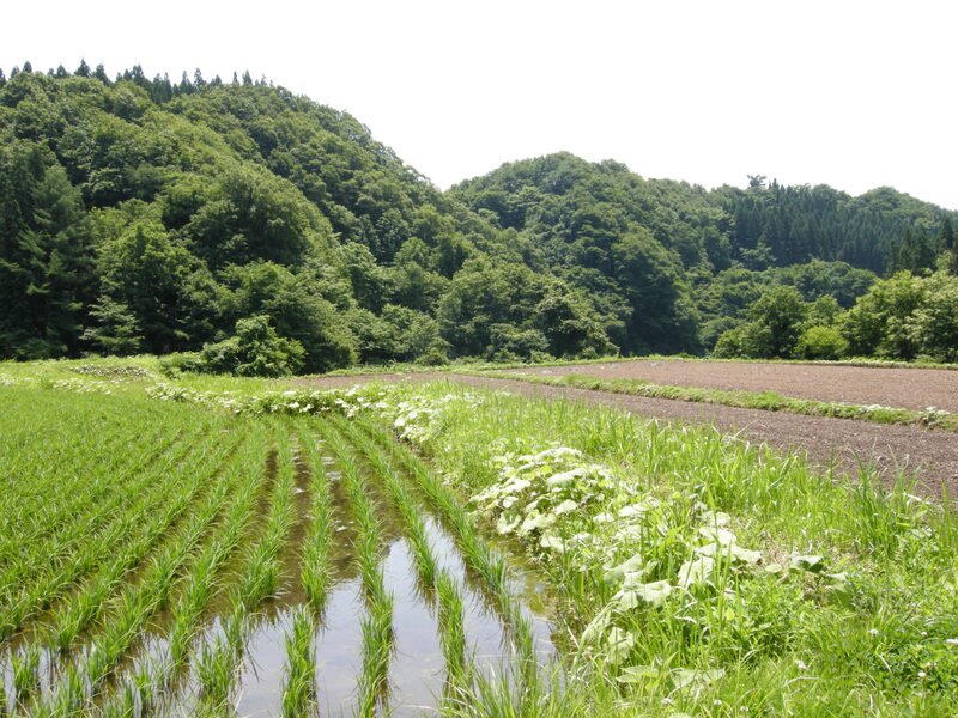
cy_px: 359
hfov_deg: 52.6
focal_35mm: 35
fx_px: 969
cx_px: 479
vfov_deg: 40.7
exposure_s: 1/72.8
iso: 64
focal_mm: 7.5
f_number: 7.6
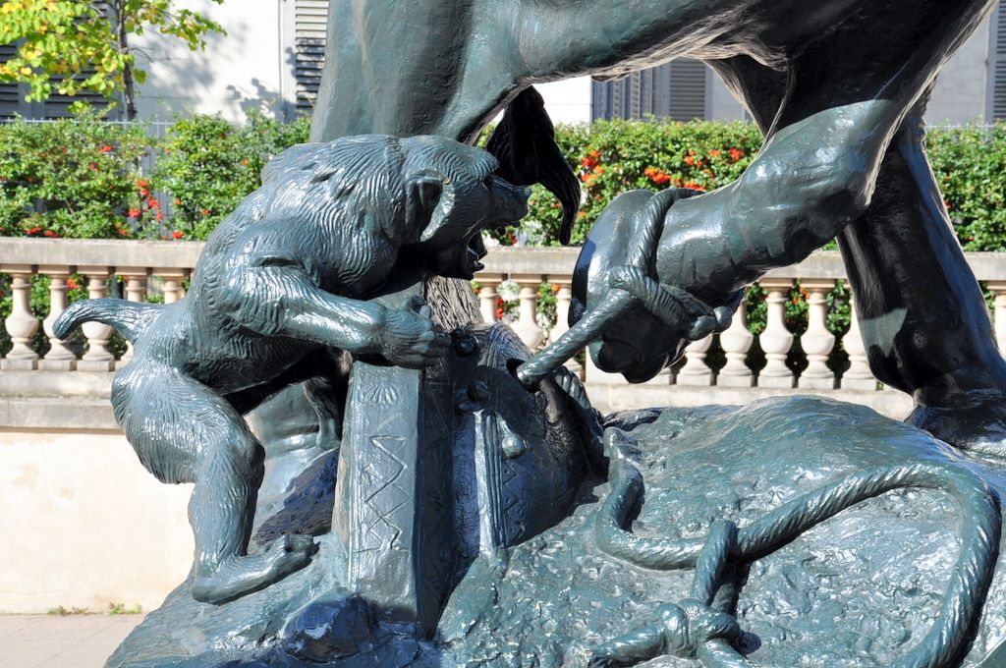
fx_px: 2763
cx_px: 503
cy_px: 334
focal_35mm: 99
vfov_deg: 13.8
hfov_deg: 20.6
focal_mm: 66
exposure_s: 1/200
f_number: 10
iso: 200
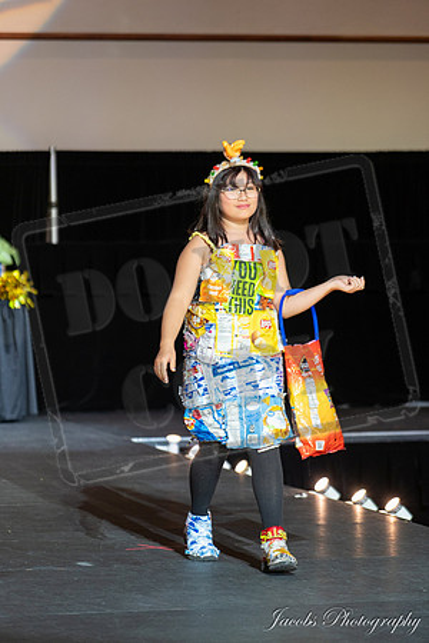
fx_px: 3074
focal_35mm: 172
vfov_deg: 11.9
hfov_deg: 8.0
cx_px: 214
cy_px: 322
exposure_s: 1/320
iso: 1600
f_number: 4
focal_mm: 172
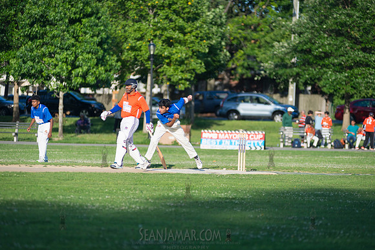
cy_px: 125
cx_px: 188
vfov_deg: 6.9
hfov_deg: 10.3
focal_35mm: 200
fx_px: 2084
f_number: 2.8
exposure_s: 1/1600
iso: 200
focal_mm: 200
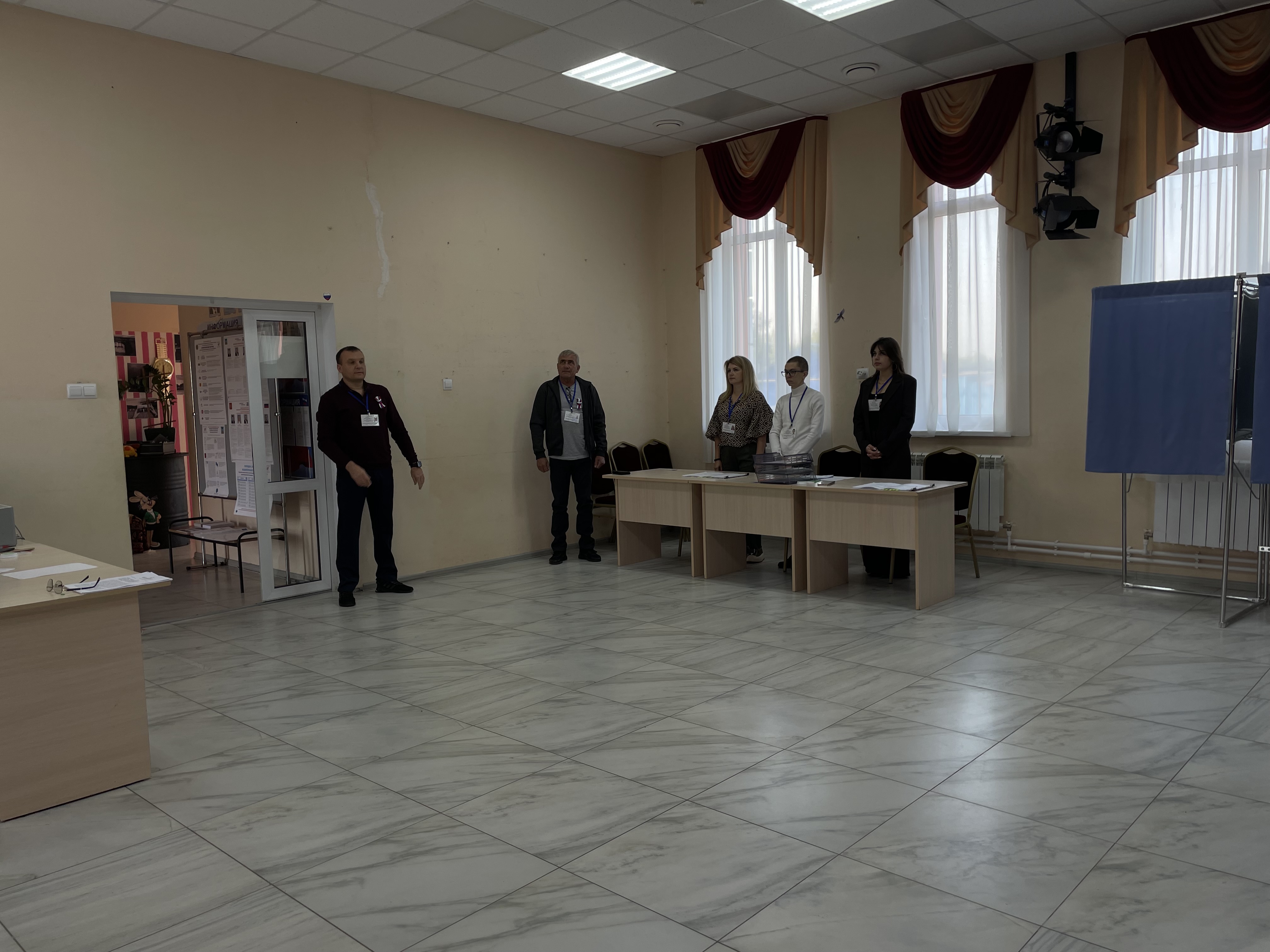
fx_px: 954
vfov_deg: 53.1
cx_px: 635
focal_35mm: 26
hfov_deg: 67.3
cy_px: 476
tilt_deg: -5.6
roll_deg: +1.7
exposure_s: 1/104
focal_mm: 4.2
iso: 32
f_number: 1.6
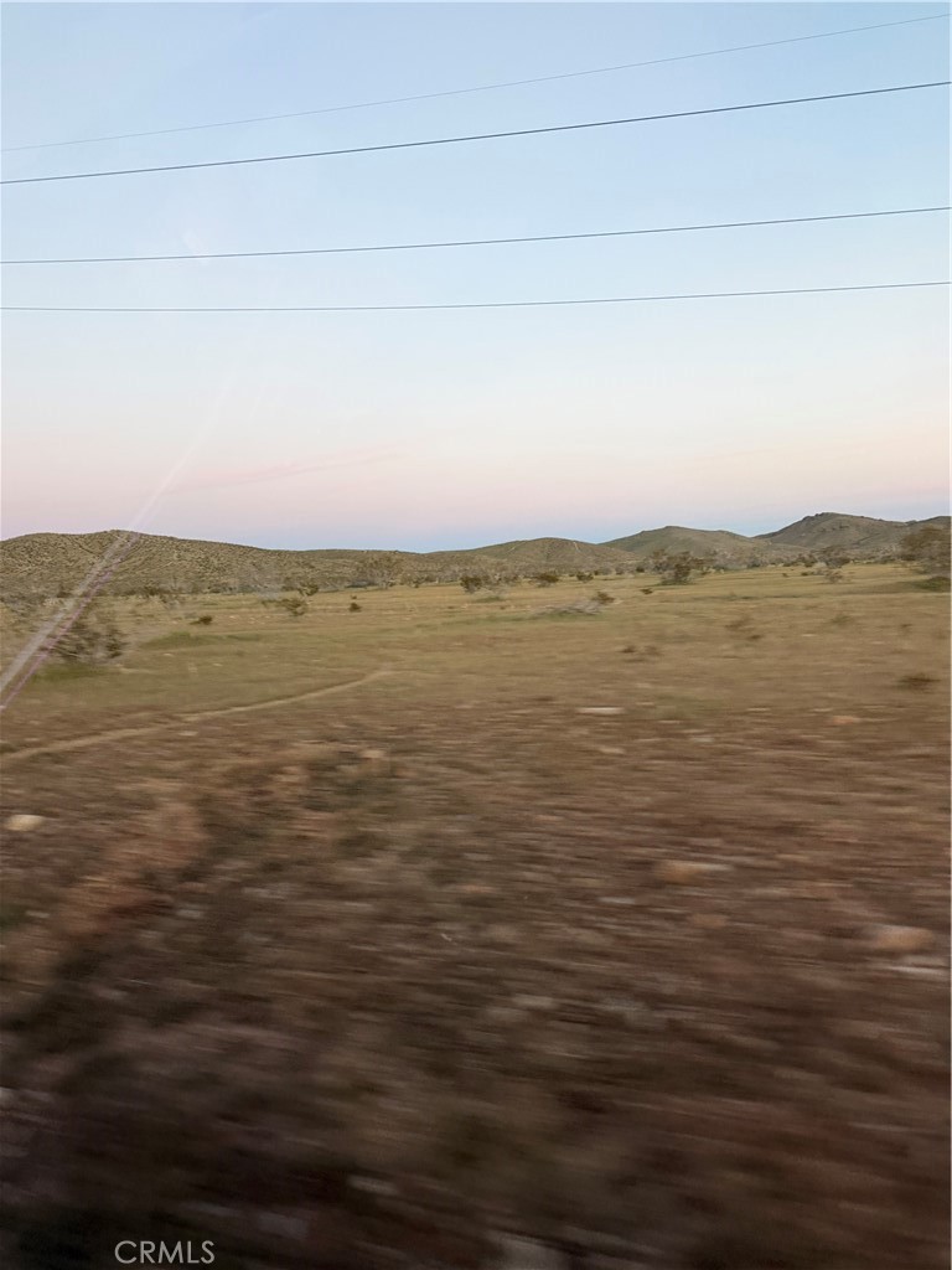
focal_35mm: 24
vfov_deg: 71.6
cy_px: 635
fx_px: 880
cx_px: 476
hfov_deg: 56.8
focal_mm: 6.76
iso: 400
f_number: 1.78
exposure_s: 1/60
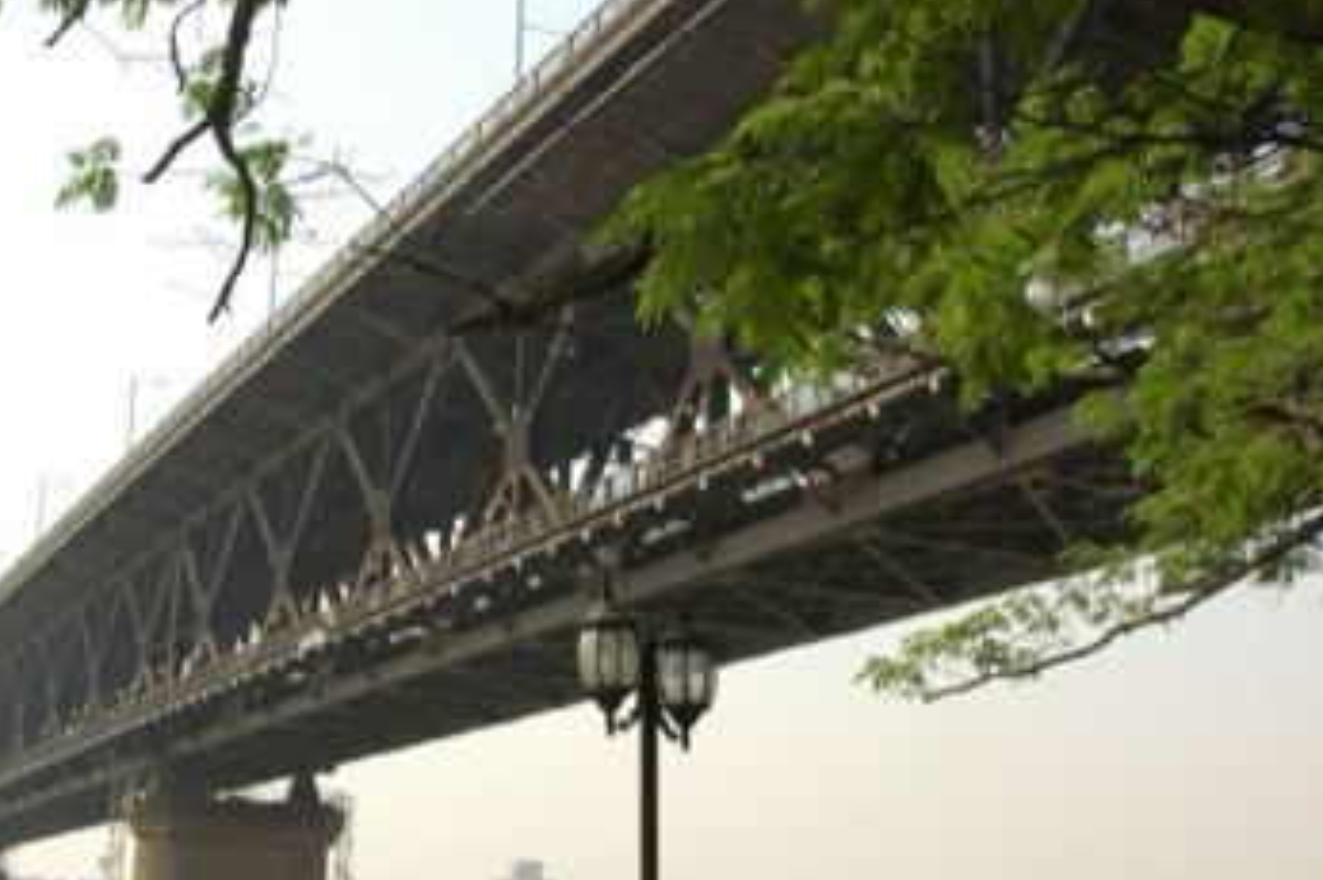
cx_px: 451
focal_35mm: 50
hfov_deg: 39.2
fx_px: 1836
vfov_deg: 26.9
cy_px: 507
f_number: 9
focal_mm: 18
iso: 200
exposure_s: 1/320
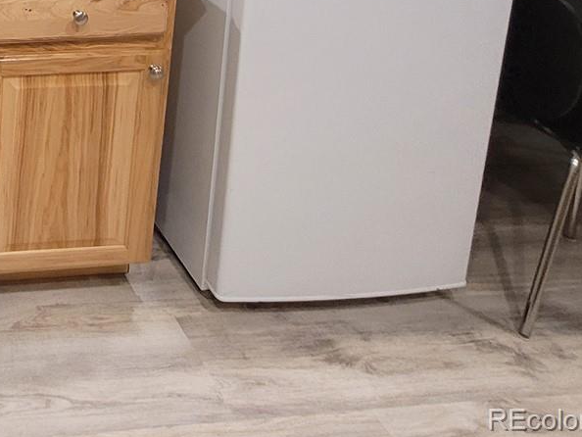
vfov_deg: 30.7
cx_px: -137
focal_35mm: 35
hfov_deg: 37.6
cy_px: -148
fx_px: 589
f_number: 2.2
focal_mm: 1.74
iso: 320
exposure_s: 1/39
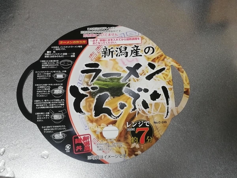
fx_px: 294
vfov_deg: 33.6
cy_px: 89
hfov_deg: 43.9
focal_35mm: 43
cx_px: 118
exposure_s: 1/30
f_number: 2.2
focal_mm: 3.81
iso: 320
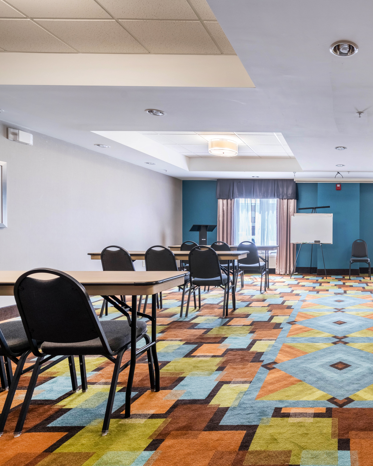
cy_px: 233
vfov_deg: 70.3
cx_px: 340
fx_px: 331
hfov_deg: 51.4
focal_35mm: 24
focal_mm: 17
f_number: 8
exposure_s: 1/60
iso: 320
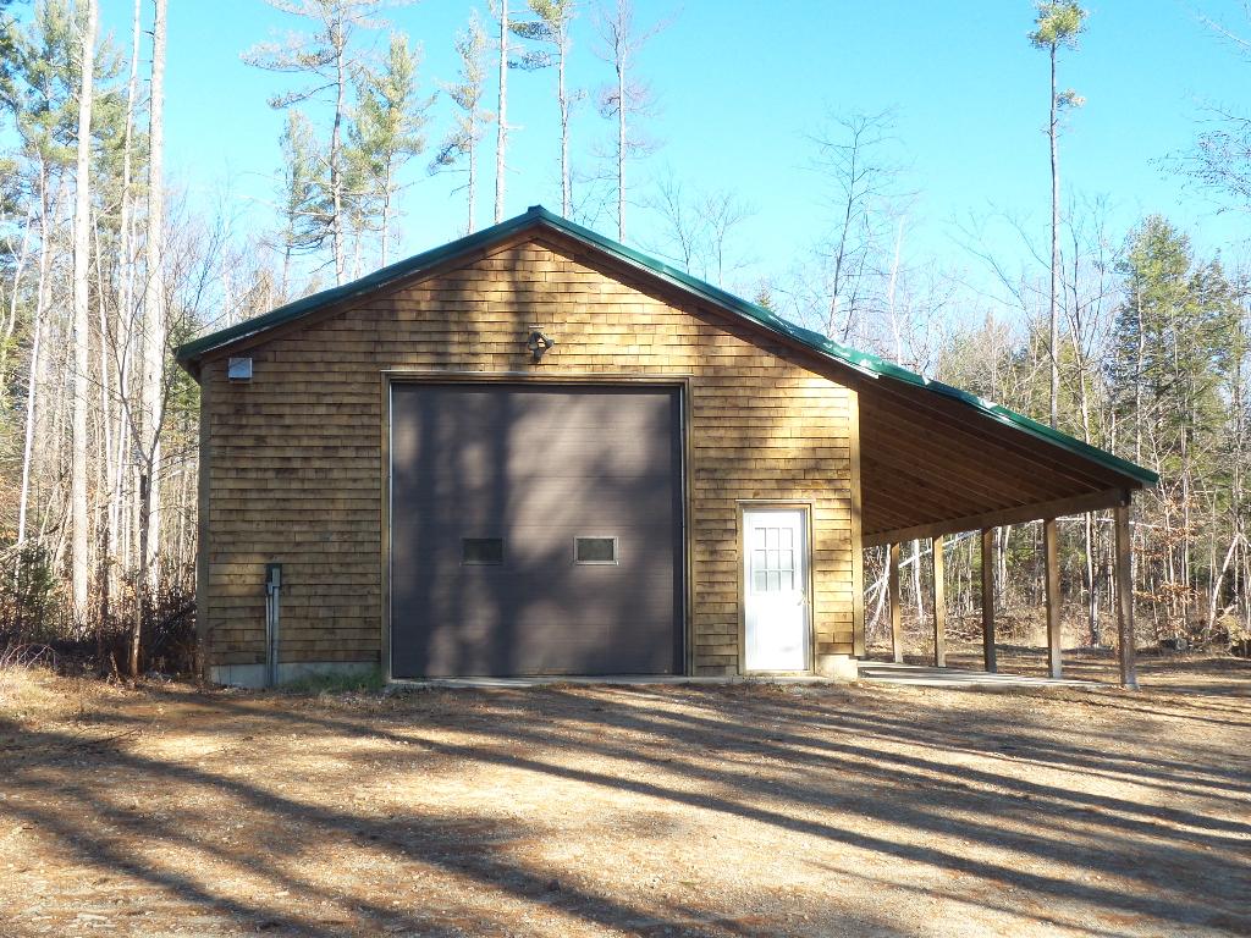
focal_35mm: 42
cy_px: 469
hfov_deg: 44.8
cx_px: 626
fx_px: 1518
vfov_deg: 34.3
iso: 100
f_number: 4
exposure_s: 1/200
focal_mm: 7.5
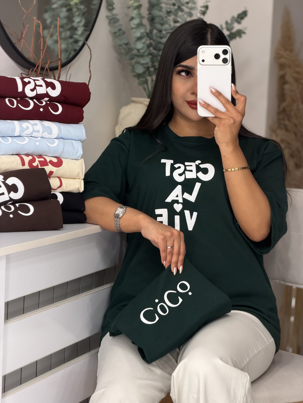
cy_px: 202
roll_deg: -2.0
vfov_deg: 19.6
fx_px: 1167
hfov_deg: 14.8
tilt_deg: -6.9
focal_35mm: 100
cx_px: 152
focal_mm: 16.89
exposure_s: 1/100
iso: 80
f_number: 2.8
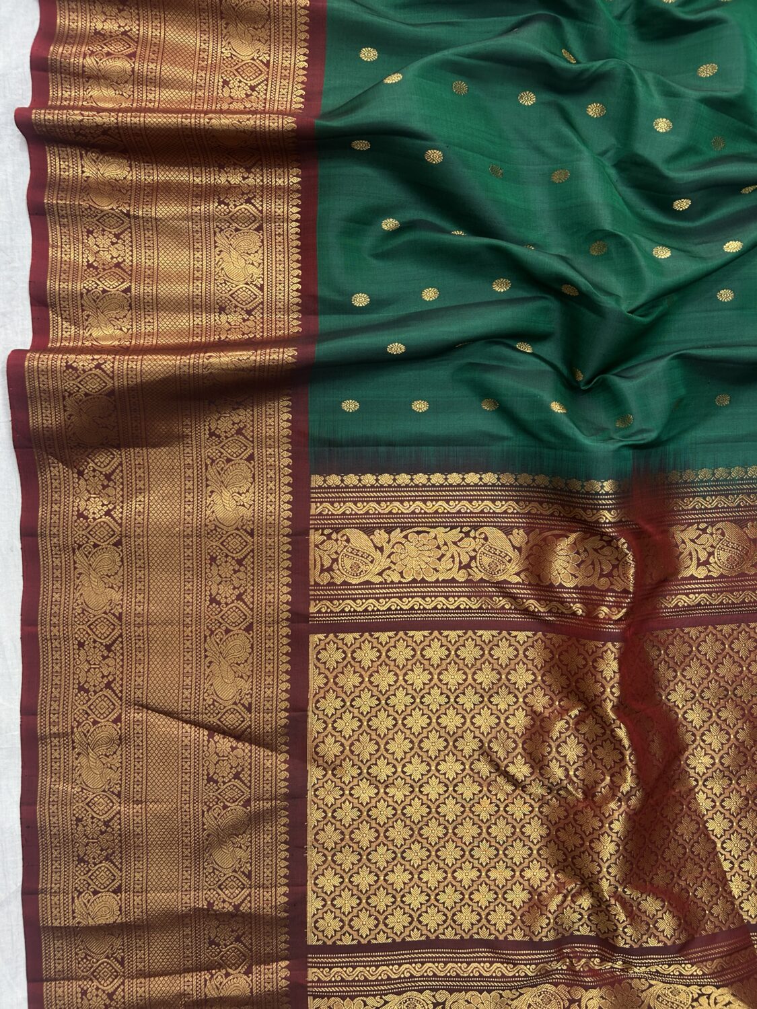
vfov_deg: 67.3
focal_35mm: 26
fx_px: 758
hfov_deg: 53.1
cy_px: 504
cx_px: 378
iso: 64
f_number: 1.5
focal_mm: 5.7
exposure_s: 1/100
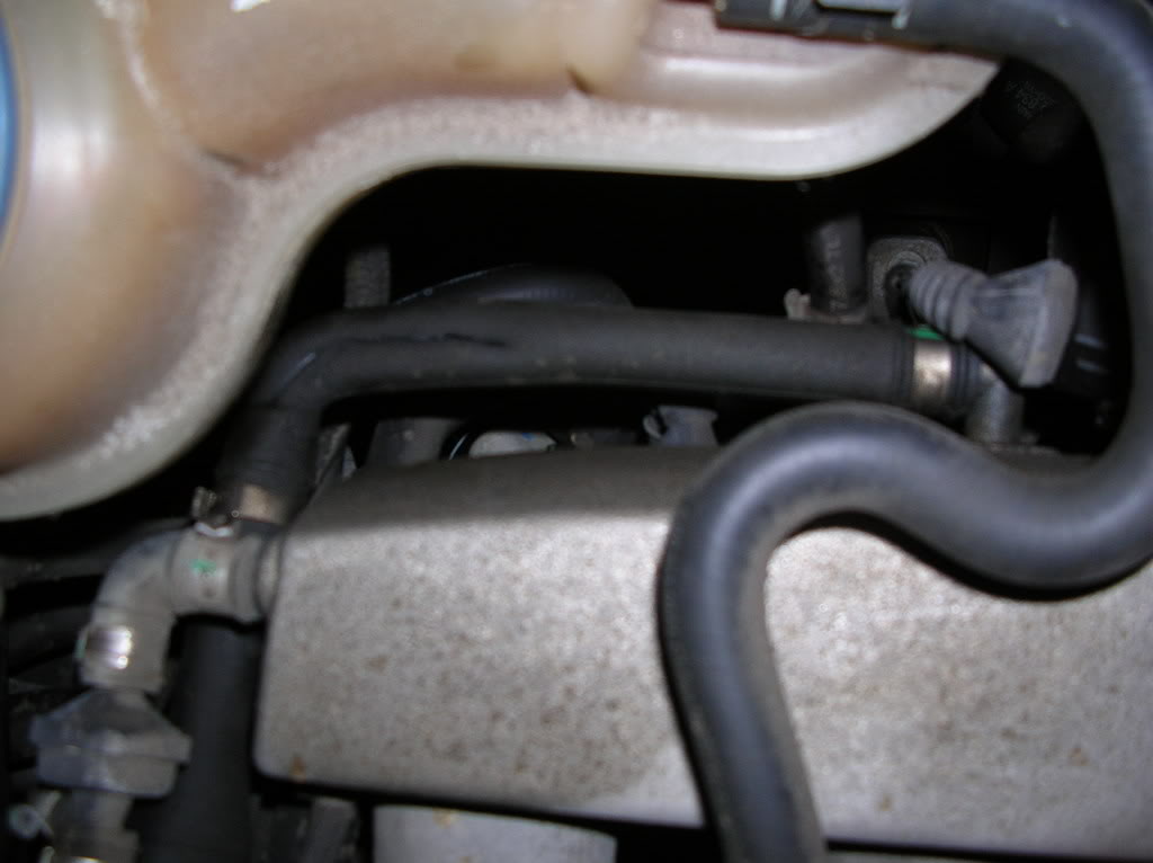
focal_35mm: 35
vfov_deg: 40.6
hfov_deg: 52.7
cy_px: 432
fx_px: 1165
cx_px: 576
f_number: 2.8
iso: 50
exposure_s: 1/60.1
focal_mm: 5.8
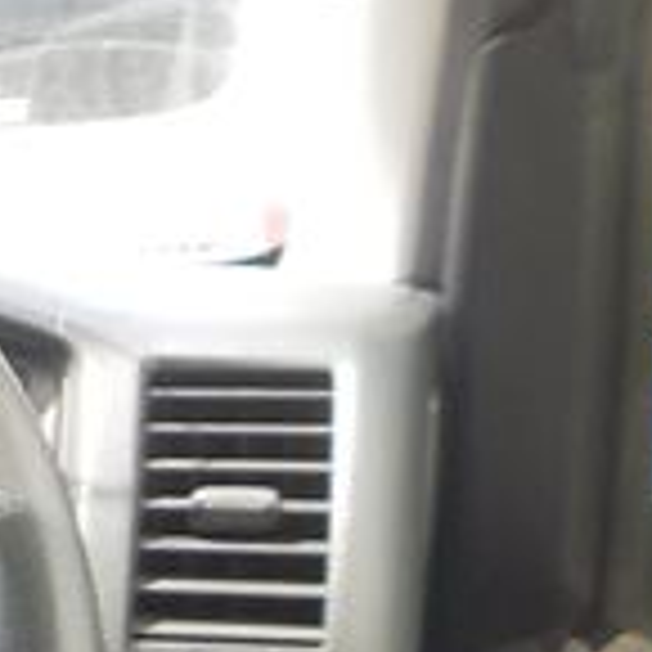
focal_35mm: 117
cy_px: 917
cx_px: -724
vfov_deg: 14.1
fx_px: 2493
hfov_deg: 12.7
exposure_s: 1/100
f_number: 3.3
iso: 125
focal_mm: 4.1
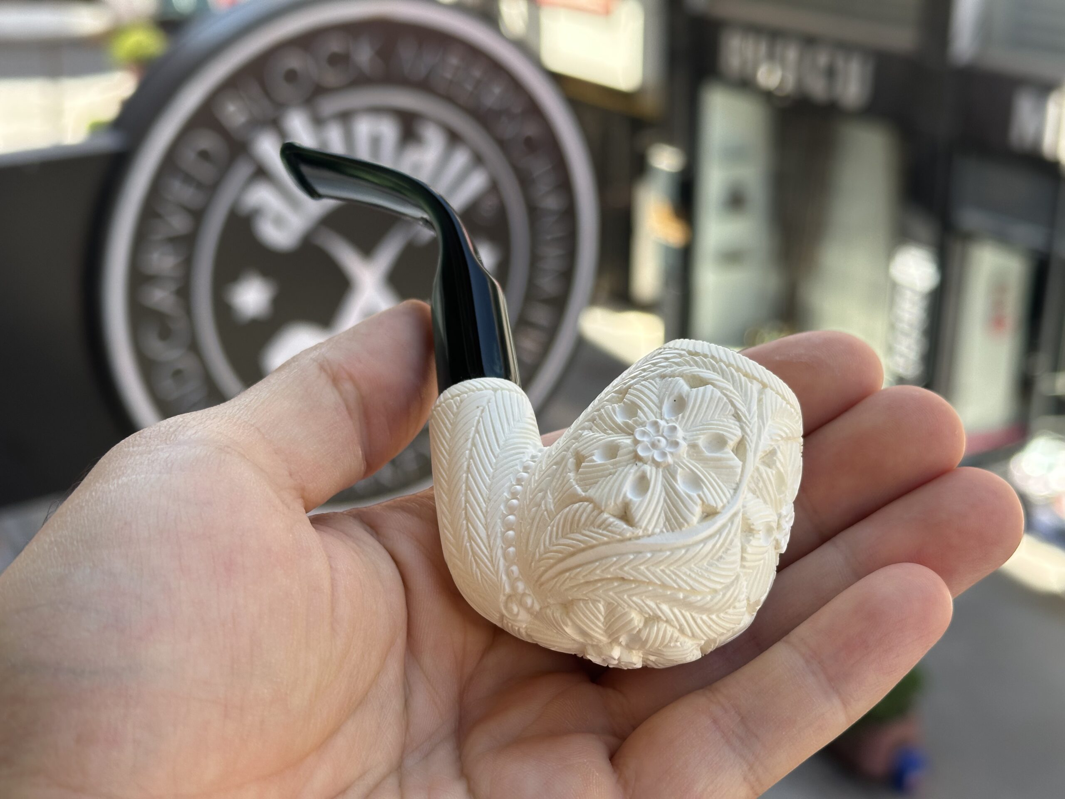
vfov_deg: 30.3
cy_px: 400
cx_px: 532
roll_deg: +1.2
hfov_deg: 39.7
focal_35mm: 48
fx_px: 1477
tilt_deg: -22.3
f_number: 1.78
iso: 64
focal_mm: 6.86
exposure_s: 1/646
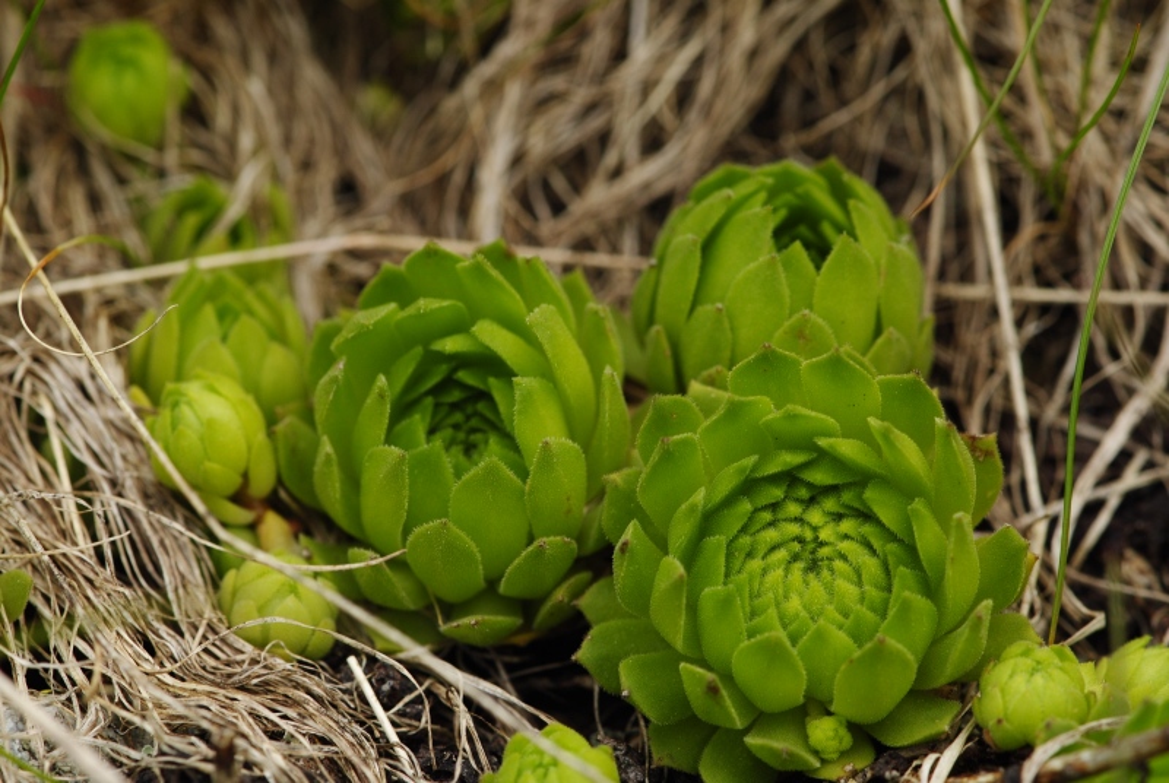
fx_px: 4146
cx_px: 584
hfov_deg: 16.0
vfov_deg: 10.8
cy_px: 392
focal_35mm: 128
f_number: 8
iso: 200
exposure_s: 1/200
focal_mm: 85
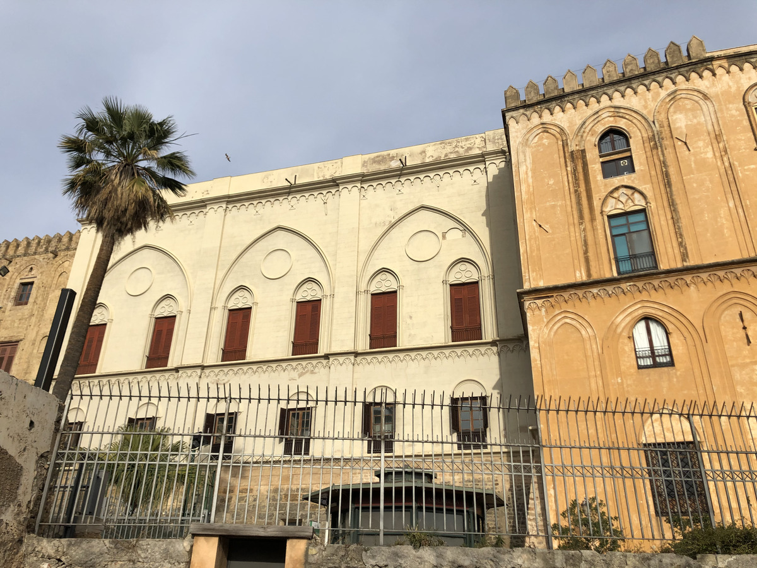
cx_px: 378
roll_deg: -0.6
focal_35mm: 28
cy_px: 284
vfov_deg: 49.7
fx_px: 612
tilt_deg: +26.7
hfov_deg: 63.4
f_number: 1.8
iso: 20
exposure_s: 1/2825
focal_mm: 4
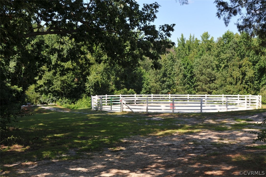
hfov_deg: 38.9
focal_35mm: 51
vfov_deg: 26.4
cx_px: 133
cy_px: 88
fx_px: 376
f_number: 8
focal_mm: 34
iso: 200
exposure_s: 1/250
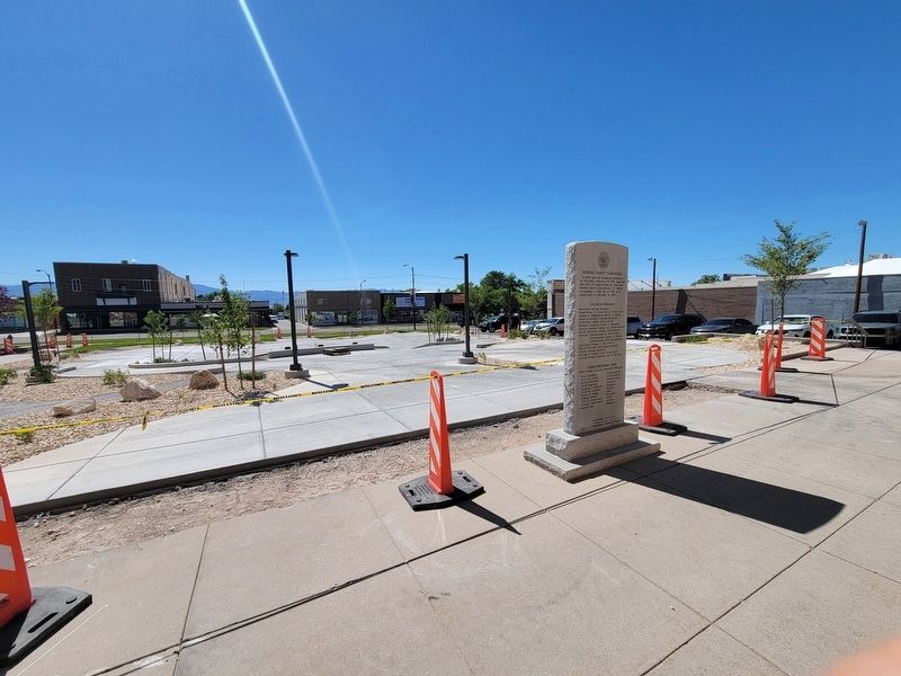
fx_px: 338
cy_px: 338
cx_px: 450
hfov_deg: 106.2
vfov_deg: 89.9
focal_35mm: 13
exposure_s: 1/2321
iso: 50
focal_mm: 2.2
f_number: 2.2
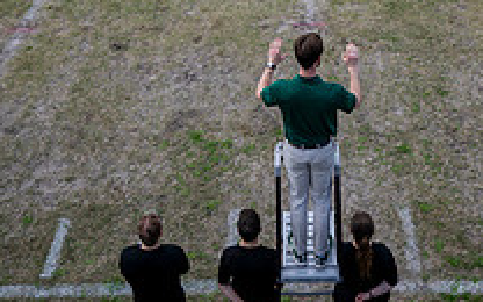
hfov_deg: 38.0
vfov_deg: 21.2
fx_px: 698
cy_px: -128
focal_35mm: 53
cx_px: 288
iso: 125
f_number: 2.8
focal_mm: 24
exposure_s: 1/1250
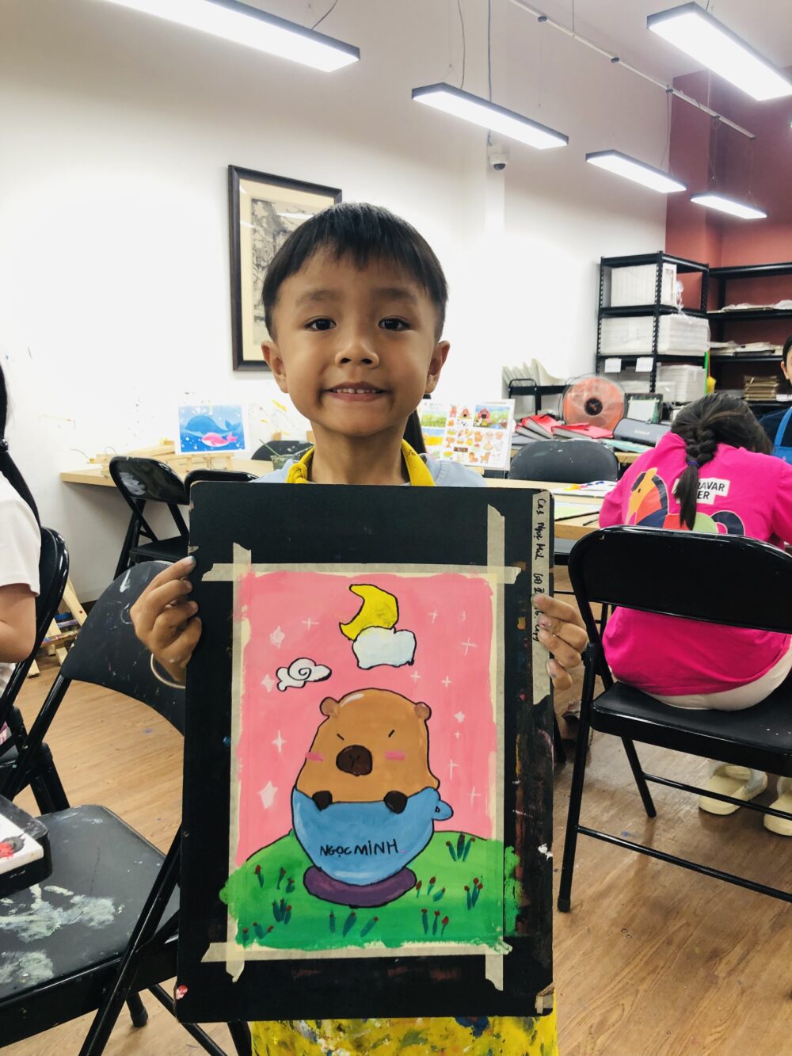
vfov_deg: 63.4
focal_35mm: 28
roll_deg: +0.7
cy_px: 528
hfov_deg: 49.8
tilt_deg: -8.6
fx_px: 854
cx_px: 396
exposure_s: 1/33
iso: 20
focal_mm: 4
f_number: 1.8
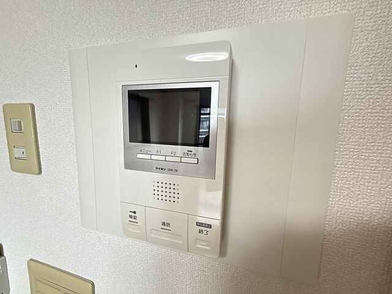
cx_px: 196
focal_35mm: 14
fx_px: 159
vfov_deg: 85.7
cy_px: 147
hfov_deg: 102.1
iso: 250
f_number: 2.2
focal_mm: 2.22
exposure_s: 1/60
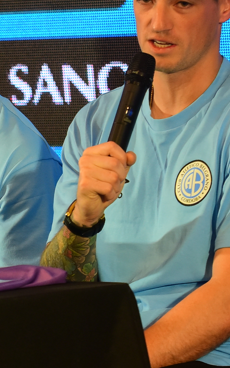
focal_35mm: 383
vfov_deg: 5.5
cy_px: 100
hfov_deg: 3.4
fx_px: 3840
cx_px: -231
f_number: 4.5
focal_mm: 105
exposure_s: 1/125
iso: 1250
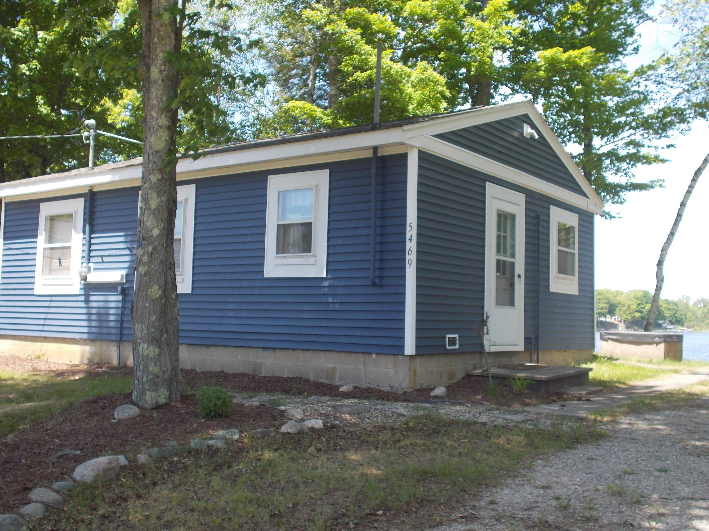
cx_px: 350
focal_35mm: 40
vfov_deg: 36.0
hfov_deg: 46.8
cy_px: 270
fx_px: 819
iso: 80
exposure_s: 1/160
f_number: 3.9
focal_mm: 6.9
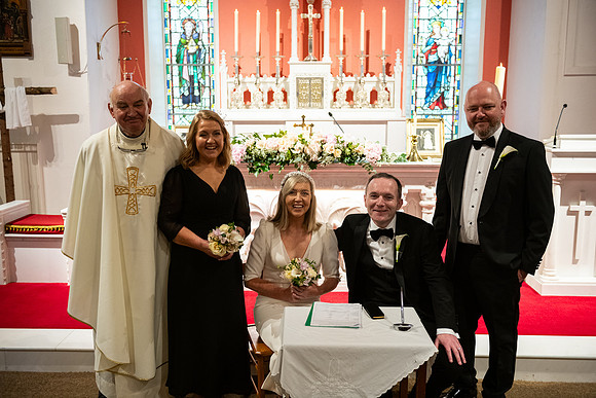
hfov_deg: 54.4
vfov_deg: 37.9
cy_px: 199
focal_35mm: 35
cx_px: 298
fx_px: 580
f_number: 3.5
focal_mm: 35
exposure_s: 1/160
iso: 1000
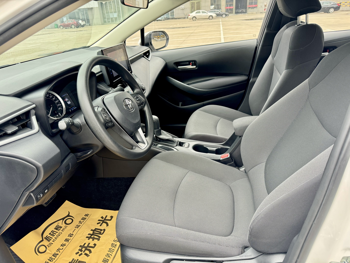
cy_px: 132
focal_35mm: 24
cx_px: 175
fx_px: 243
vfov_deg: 56.8
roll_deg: +4.4
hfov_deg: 71.6
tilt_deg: -24.8
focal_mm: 6.76
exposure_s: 1/72
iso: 200
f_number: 1.78
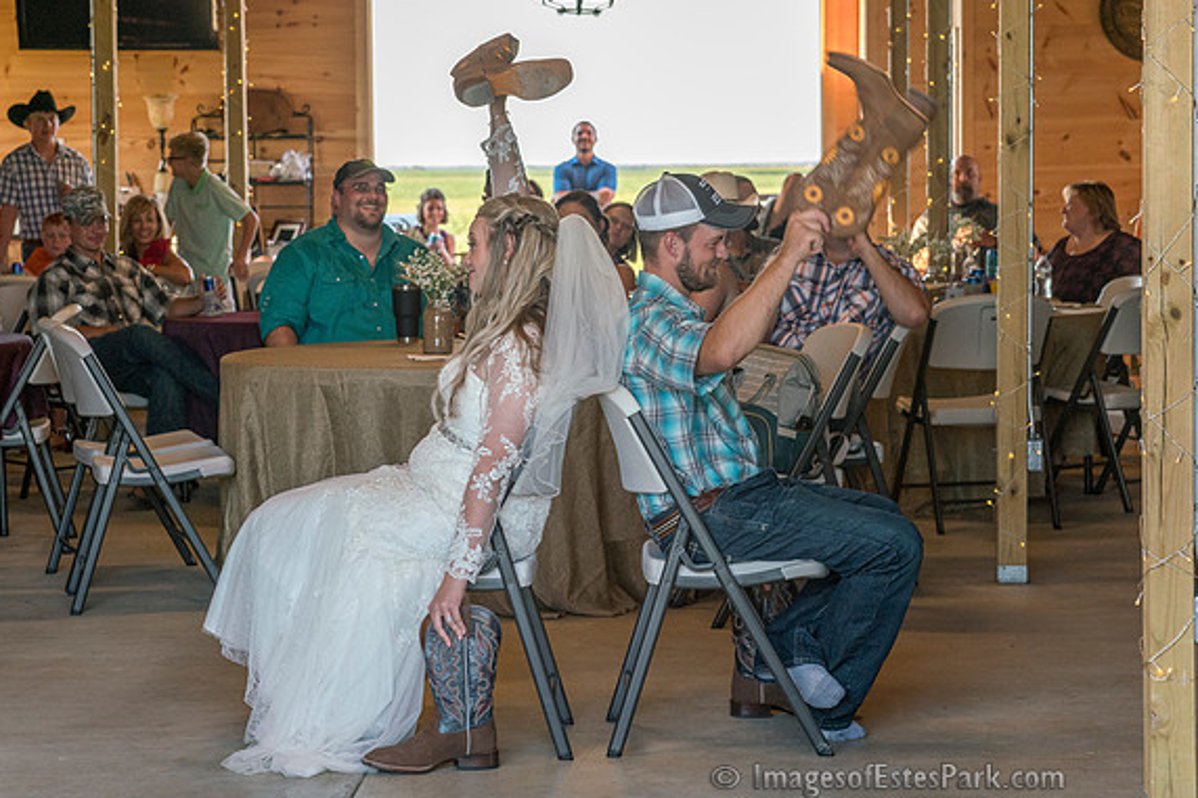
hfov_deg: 28.5
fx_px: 2362
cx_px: 599
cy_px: 401
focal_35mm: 71
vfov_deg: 19.2
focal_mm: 70
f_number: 5.6
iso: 1000
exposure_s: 1/160
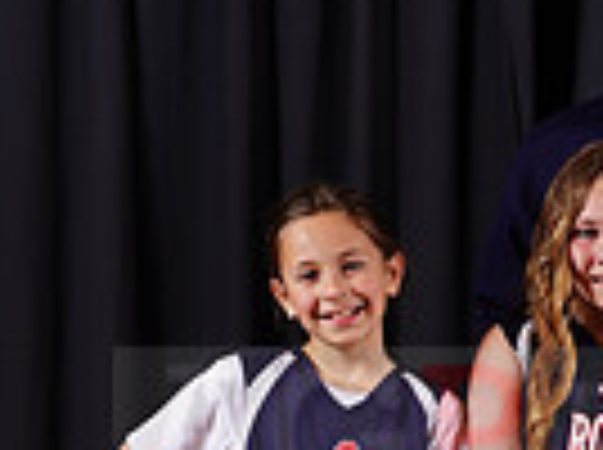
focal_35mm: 267
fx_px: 4643
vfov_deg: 5.5
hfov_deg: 7.3
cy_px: 407
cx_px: 868
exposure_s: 1/200
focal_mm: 64
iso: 200
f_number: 5.6
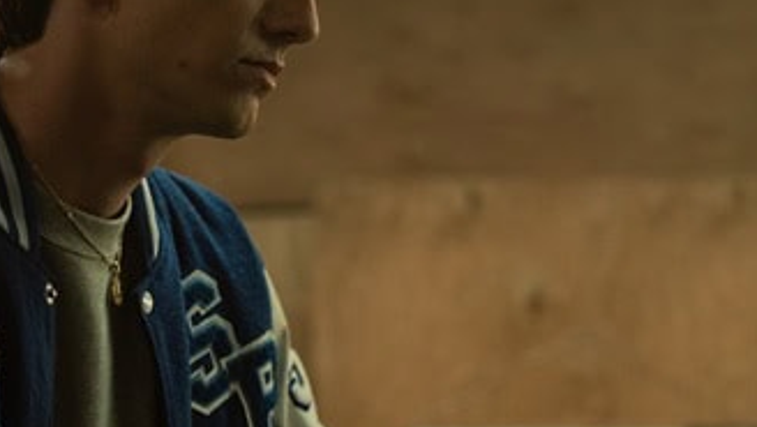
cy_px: 277
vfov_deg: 7.5
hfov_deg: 13.2
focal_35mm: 163
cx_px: 258
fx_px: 3274
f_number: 2.8
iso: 1250
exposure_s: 1/50
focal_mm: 70
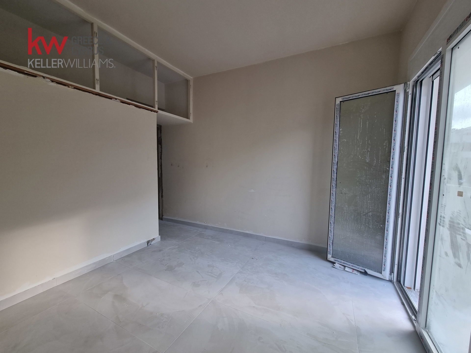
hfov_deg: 106.2
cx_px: 236
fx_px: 177
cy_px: 176
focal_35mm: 13
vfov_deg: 89.9
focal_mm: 2.2
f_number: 2.2
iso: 50
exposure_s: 1/180
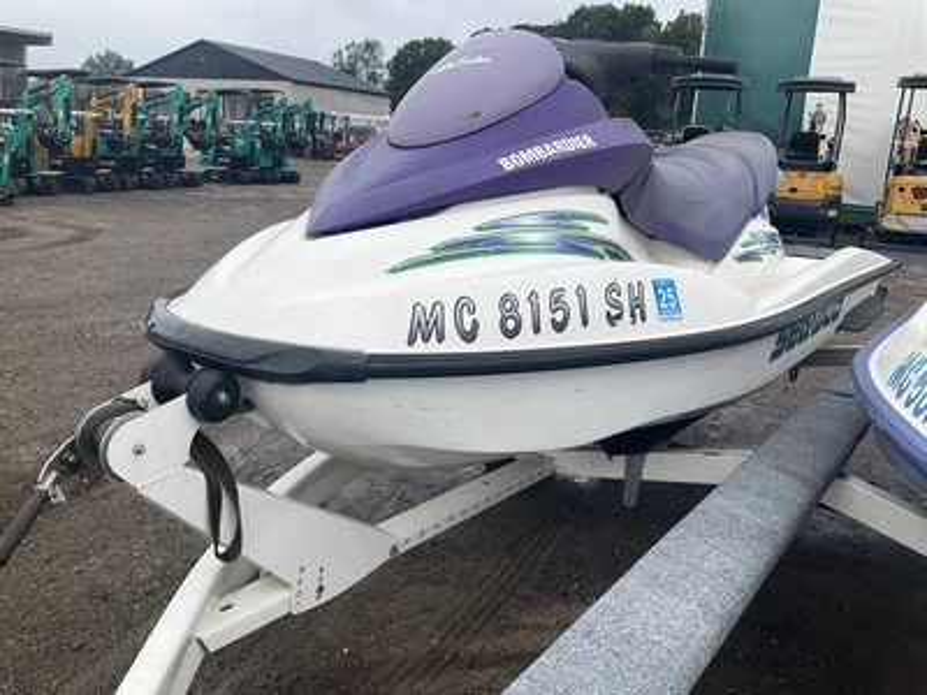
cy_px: 348
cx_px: 464
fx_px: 777
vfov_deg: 48.2
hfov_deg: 61.7
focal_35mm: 29
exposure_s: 1/657
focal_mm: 3
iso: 25
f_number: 1.8
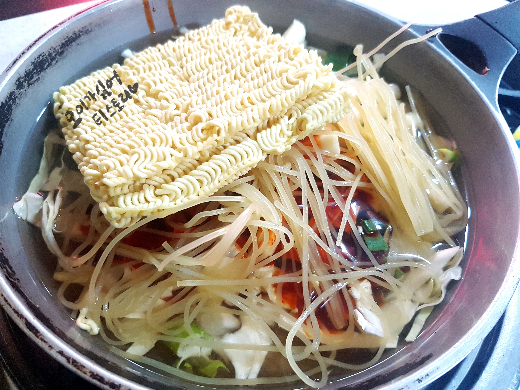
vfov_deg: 53.1
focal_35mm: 26
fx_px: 391
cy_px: 195
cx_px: 260
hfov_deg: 67.3
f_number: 1.7
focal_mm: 4.2
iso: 160
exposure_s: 1/24
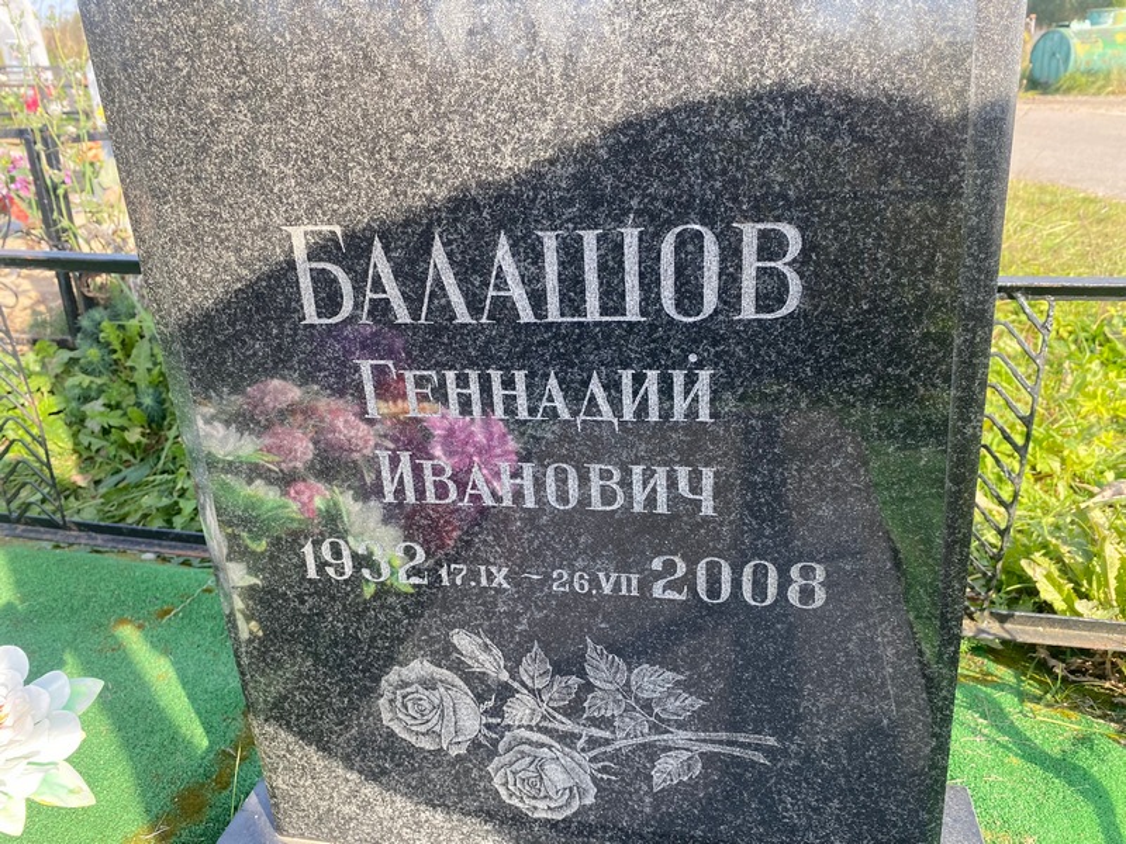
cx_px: 563
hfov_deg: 67.3
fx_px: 846
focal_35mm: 26
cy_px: 422
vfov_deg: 53.1
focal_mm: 4.25
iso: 32
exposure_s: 1/364
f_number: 1.8
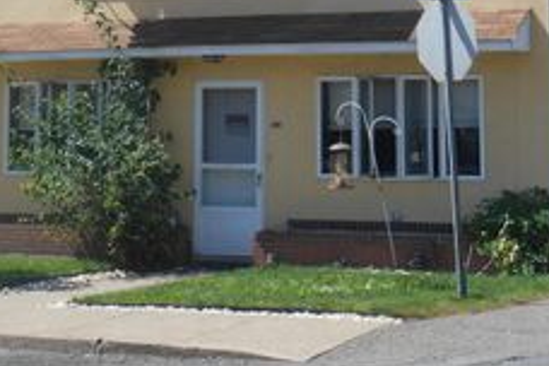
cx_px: 284
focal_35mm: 121
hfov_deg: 16.9
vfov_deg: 11.2
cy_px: -40
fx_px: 1845
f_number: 4.2
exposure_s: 1/500
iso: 80
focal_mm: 9.5
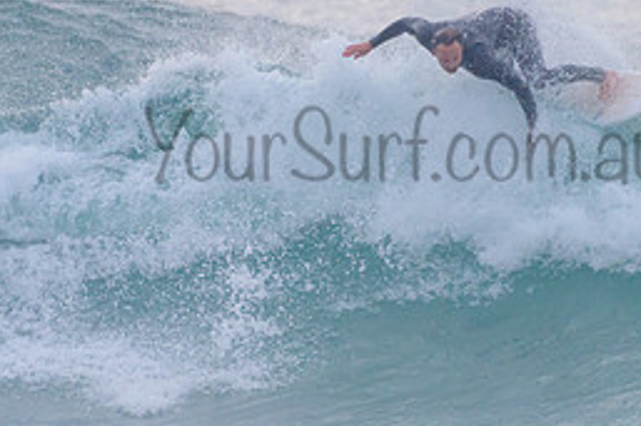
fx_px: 24608
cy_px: 114
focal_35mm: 1383
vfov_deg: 1.0
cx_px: 380
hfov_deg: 1.5
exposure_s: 1/1250
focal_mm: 500
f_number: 5.6
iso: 500
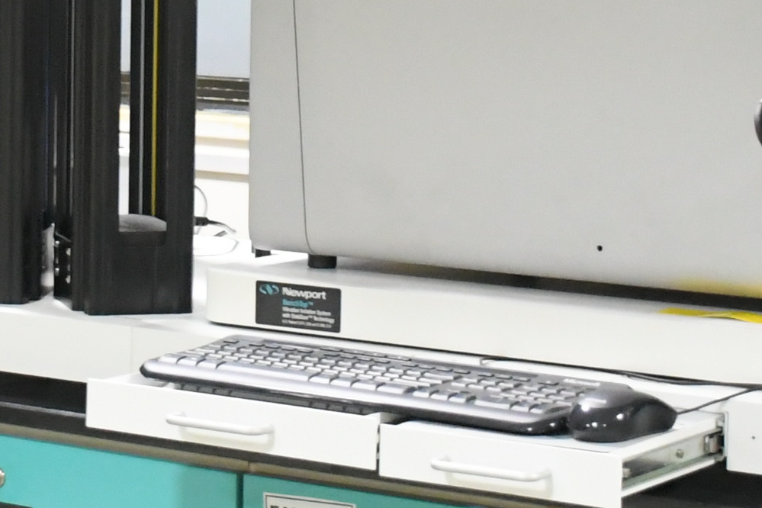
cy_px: 101
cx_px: 280
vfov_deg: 9.9
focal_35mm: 138
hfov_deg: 14.8
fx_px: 2921
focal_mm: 22
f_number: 3.5
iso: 3600
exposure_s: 1/60
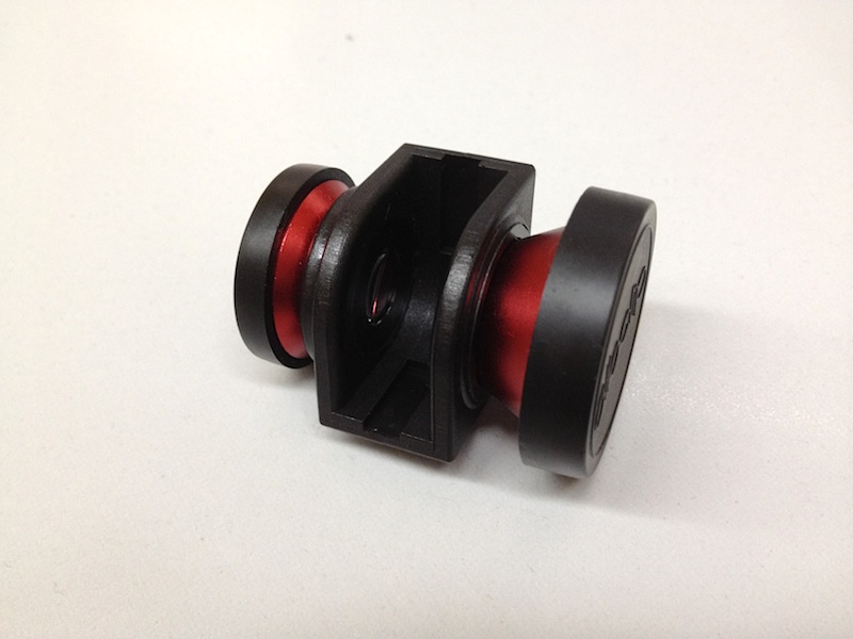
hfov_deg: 52.6
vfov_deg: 40.7
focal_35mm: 35
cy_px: 320
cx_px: 426
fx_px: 862
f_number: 2.4
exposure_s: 1/20
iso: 125
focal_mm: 4.28
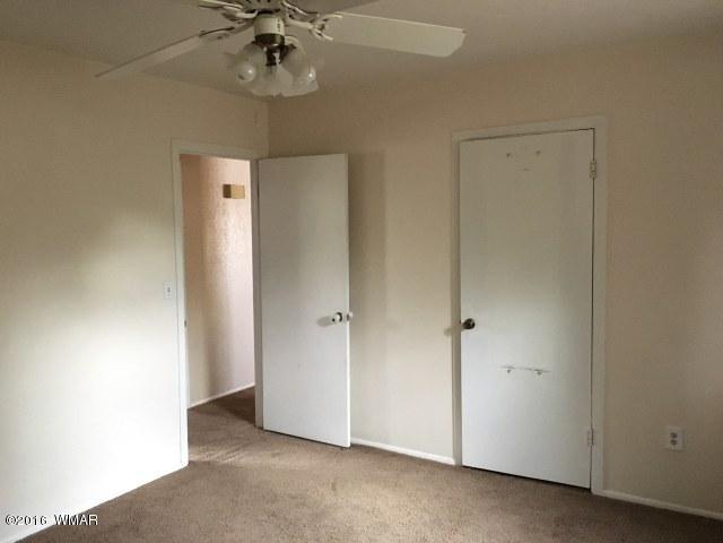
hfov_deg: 61.7
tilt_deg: -4.1
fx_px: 606
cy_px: 272
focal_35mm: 29
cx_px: 362
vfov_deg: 48.2
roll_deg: +1.6
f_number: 2.2
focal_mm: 4.15
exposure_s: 1/17
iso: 640
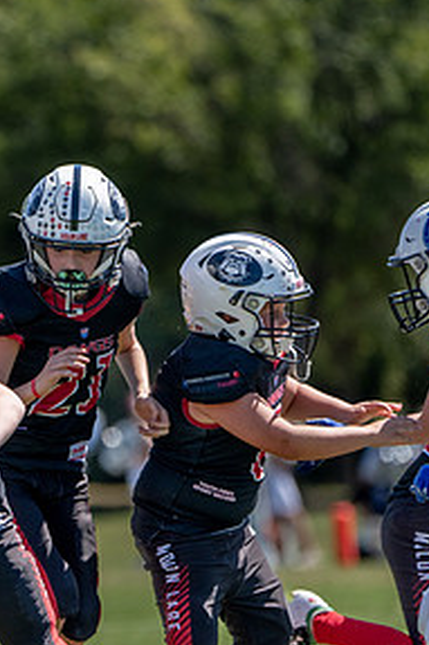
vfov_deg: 2.2
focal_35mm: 930
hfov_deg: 1.5
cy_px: 476
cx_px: 75
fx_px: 16643
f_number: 5.6
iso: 320
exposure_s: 1/1600
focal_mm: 400
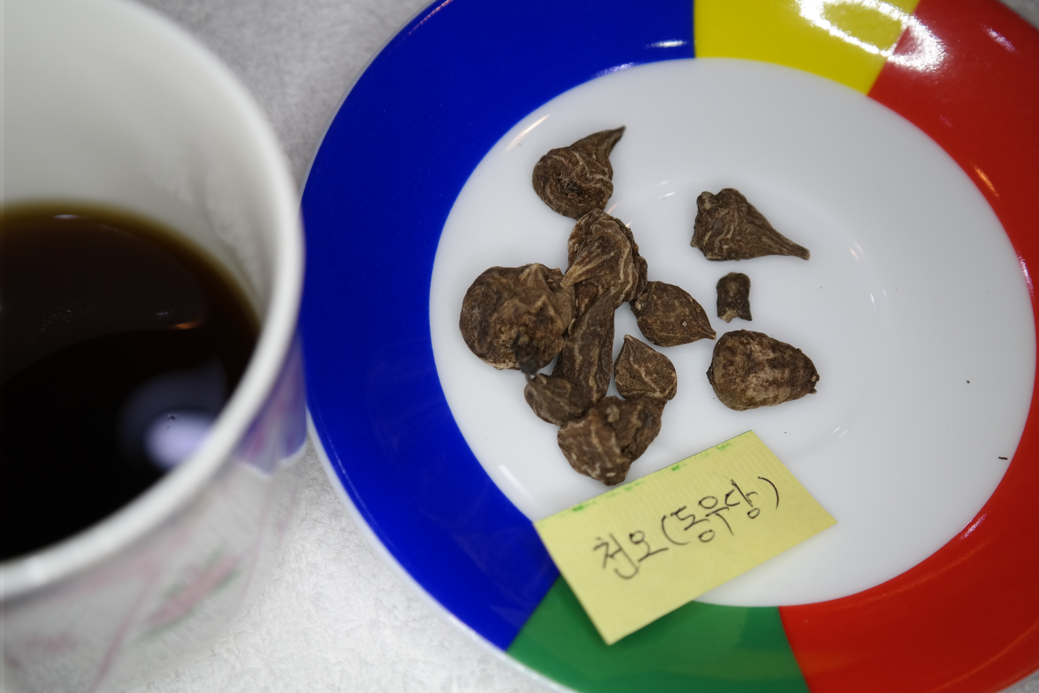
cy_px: 346
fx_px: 1443
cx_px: 520
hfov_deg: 39.6
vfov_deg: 27.0
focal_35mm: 50
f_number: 4.5
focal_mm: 33
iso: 200
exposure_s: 1/125
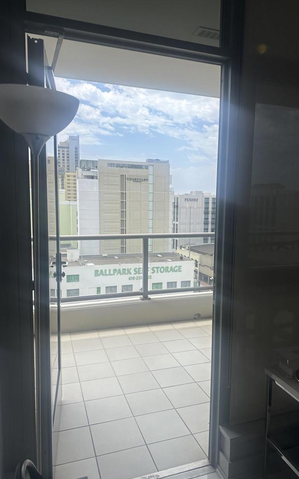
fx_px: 339
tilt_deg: -4.8
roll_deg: -2.7
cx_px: 171
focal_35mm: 26
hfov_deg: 47.4
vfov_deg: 70.4
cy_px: 240
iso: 80
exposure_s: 1/3472
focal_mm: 6.86
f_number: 1.78
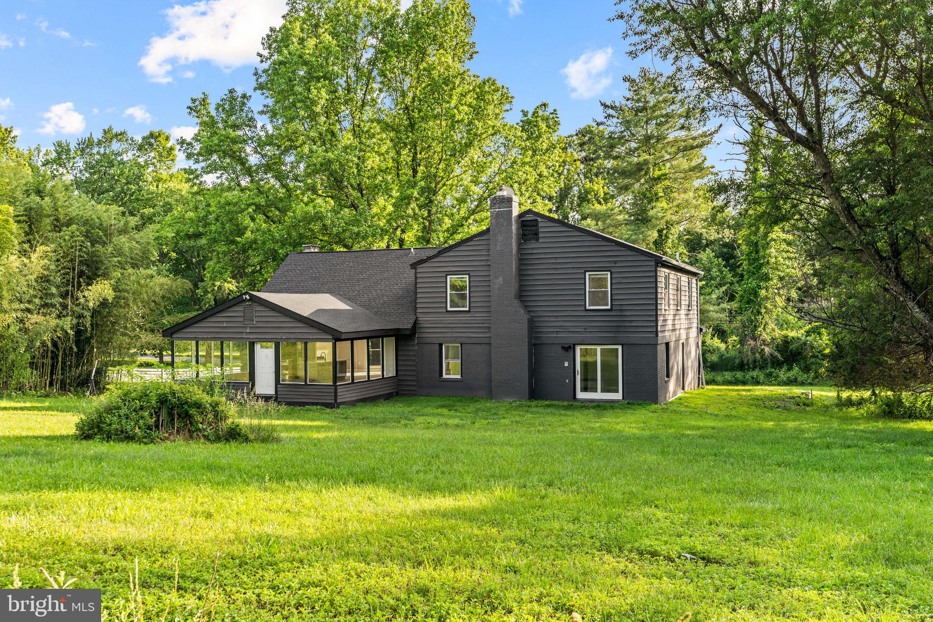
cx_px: 466
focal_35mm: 35
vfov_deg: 37.8
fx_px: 907
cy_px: 311
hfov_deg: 54.4
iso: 320
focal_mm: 35
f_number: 8
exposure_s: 1/200
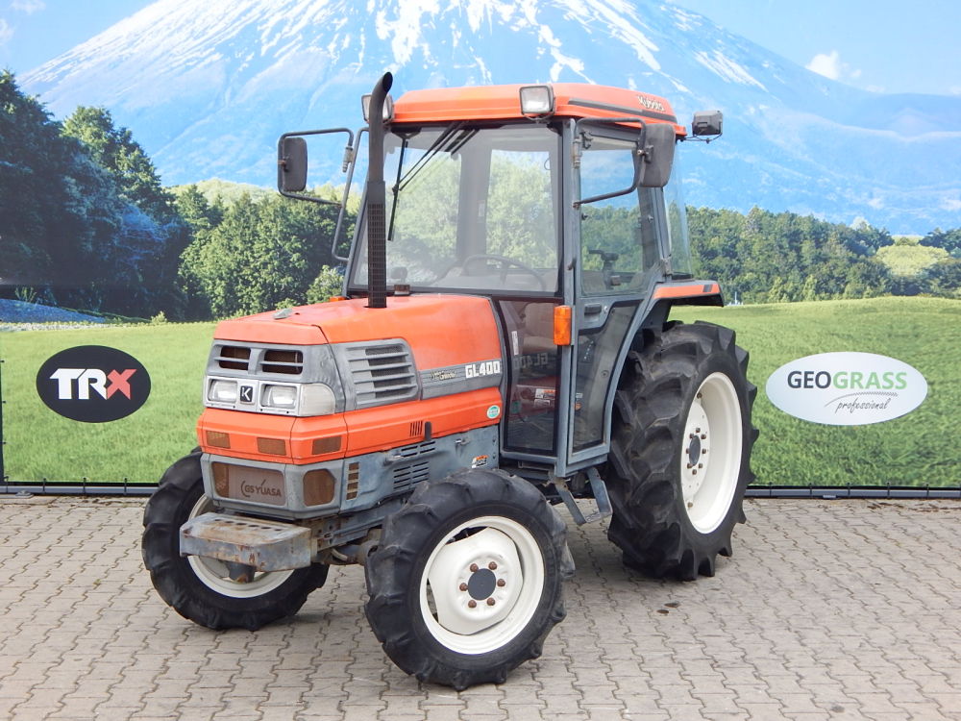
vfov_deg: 30.3
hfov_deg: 39.7
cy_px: 360
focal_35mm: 48
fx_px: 1333
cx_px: 480
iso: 125
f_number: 3.7
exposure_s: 1/80
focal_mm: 8.6
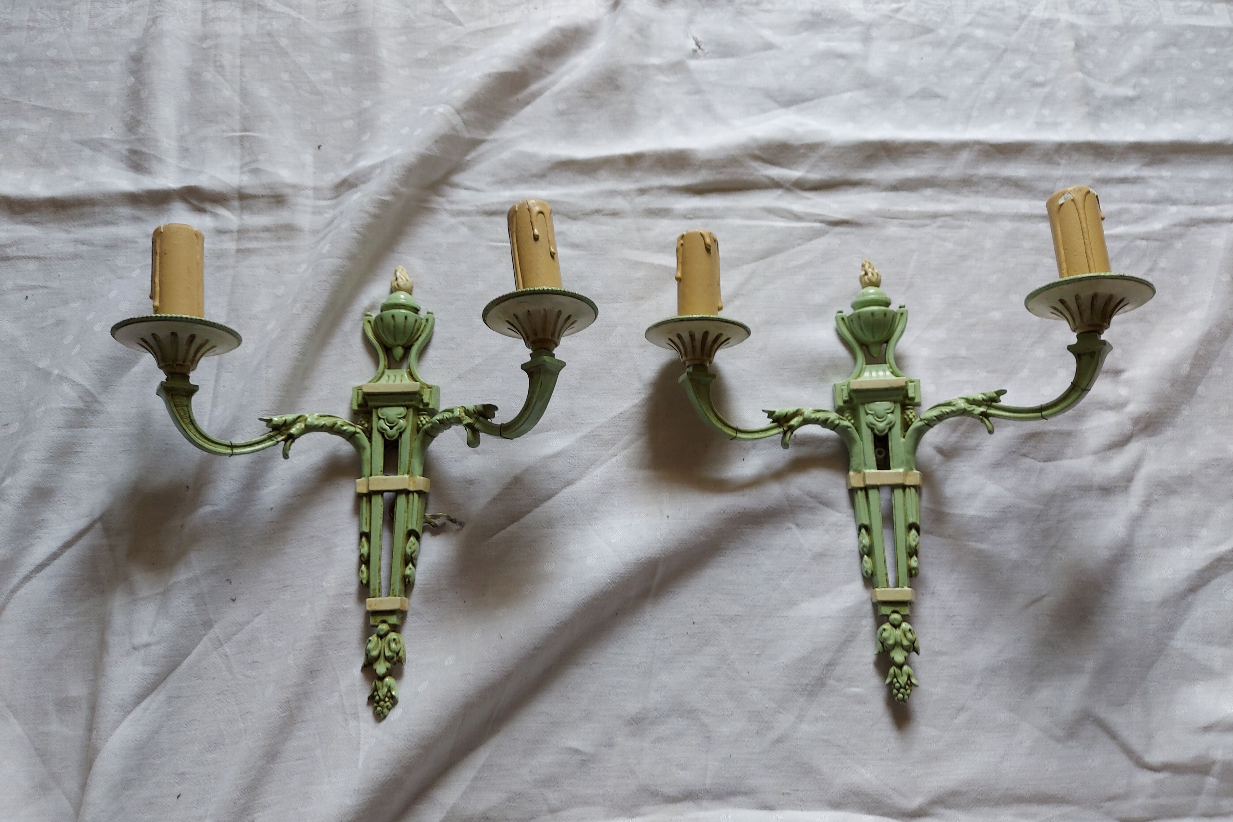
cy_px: 415
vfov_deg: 51.3
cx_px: 616
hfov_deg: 71.5
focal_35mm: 25
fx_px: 856
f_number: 1.8
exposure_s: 1/50
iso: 64
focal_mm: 5.23
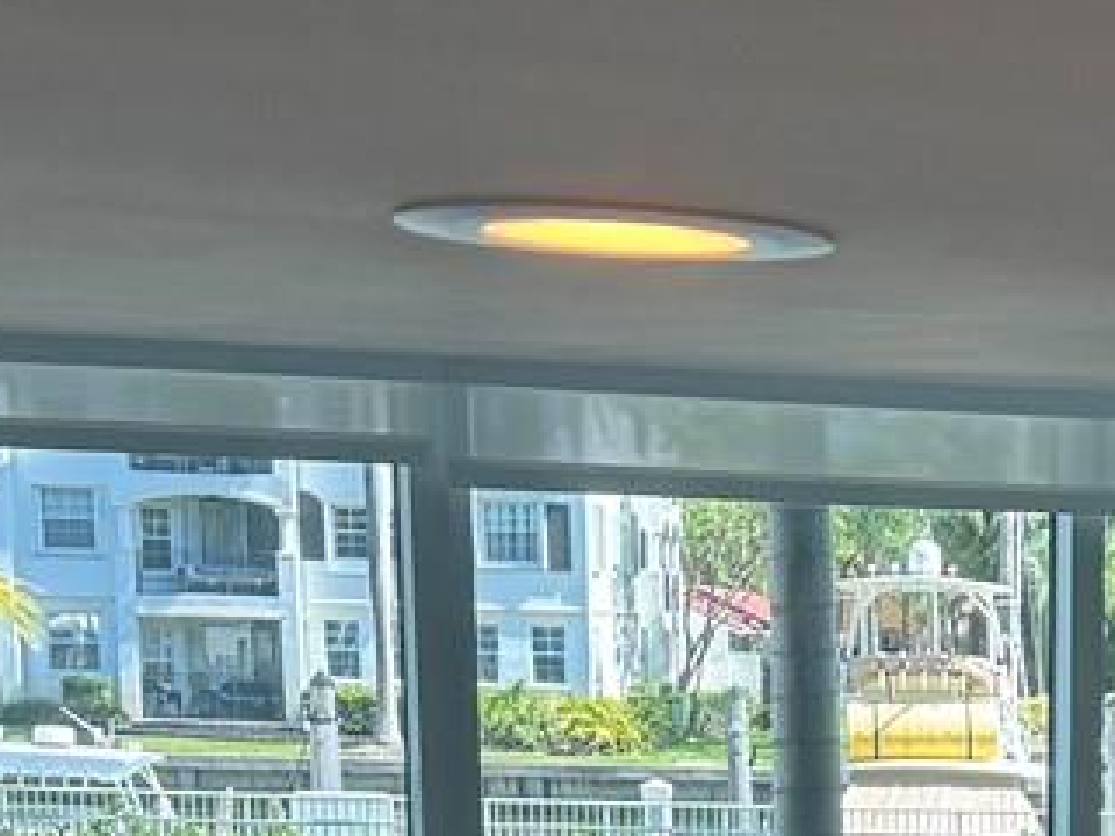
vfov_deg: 11.4
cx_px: 1174
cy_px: 1540
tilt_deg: -14.1
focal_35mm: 120
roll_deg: -0.2
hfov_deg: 16.0
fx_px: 3865
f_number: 1.78
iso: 64
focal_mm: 6.76
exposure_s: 1/205
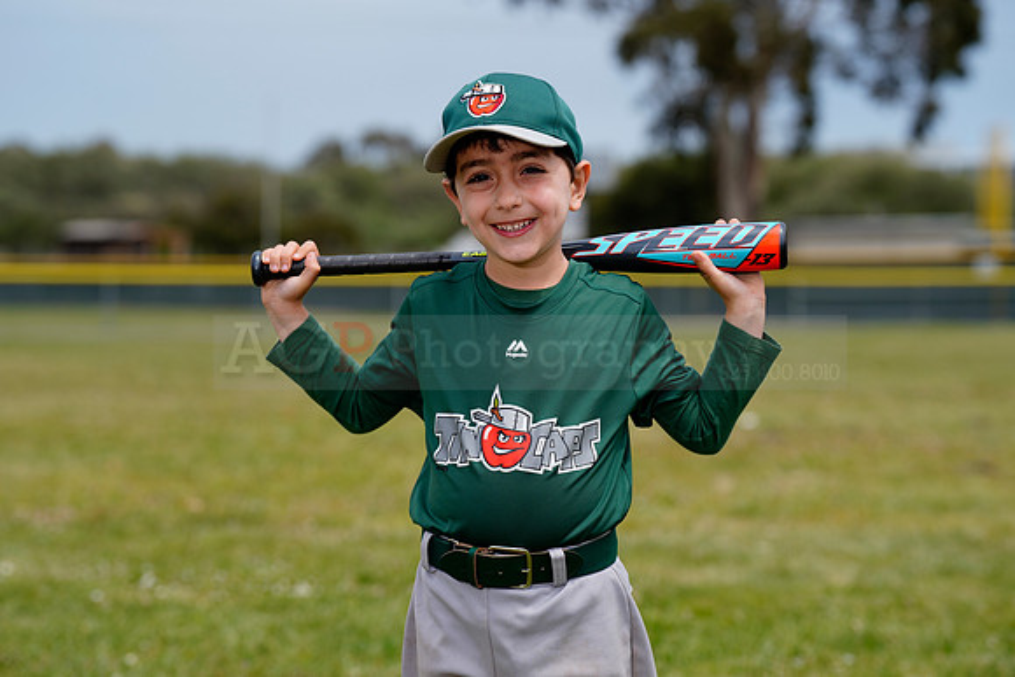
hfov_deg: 17.9
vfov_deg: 12.0
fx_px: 3215
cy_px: 338
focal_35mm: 114
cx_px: 508
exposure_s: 1/320
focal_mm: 114
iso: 50
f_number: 4.5
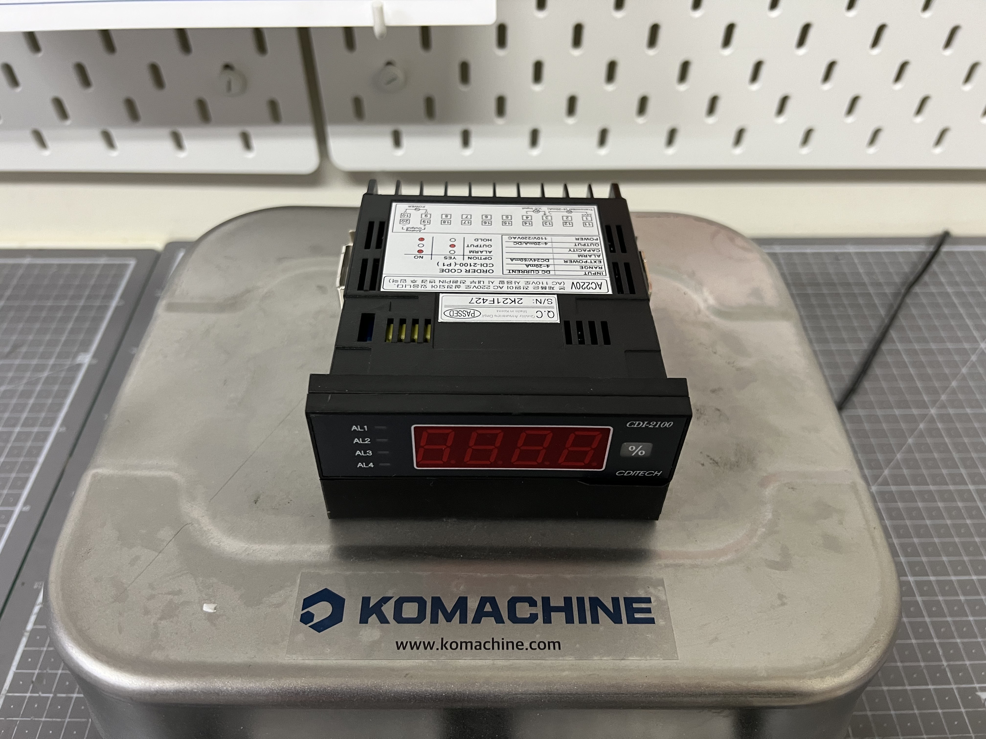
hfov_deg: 67.3
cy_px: 370
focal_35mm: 26
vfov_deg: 53.1
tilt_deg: -47.9
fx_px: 741
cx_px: 493
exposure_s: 1/60
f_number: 1.5
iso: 160
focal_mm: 5.7
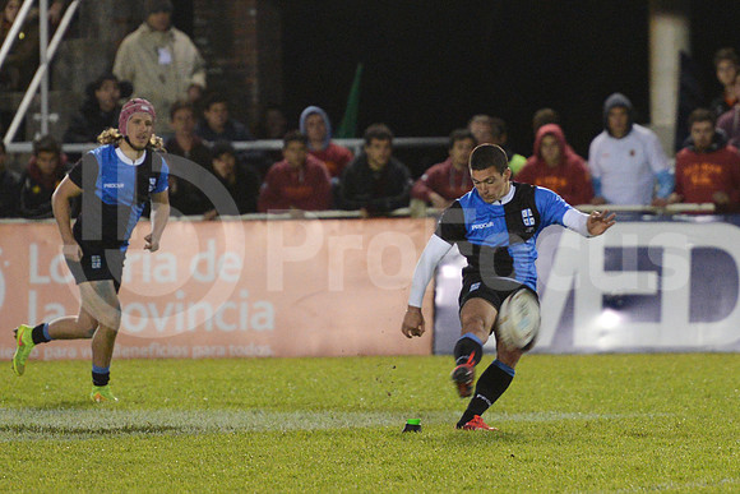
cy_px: 247
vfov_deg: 5.1
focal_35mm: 270
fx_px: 5551
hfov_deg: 7.6
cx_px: 370
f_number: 4
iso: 4000
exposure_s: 1/500
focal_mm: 270
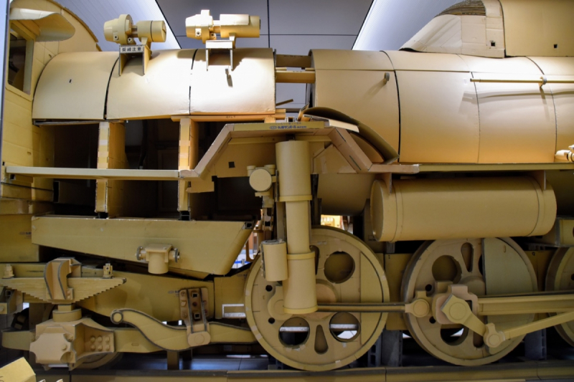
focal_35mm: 27
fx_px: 430
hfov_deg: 67.4
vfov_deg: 47.9
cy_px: 191
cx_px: 287
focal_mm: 18
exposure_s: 1/60
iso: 560
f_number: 4
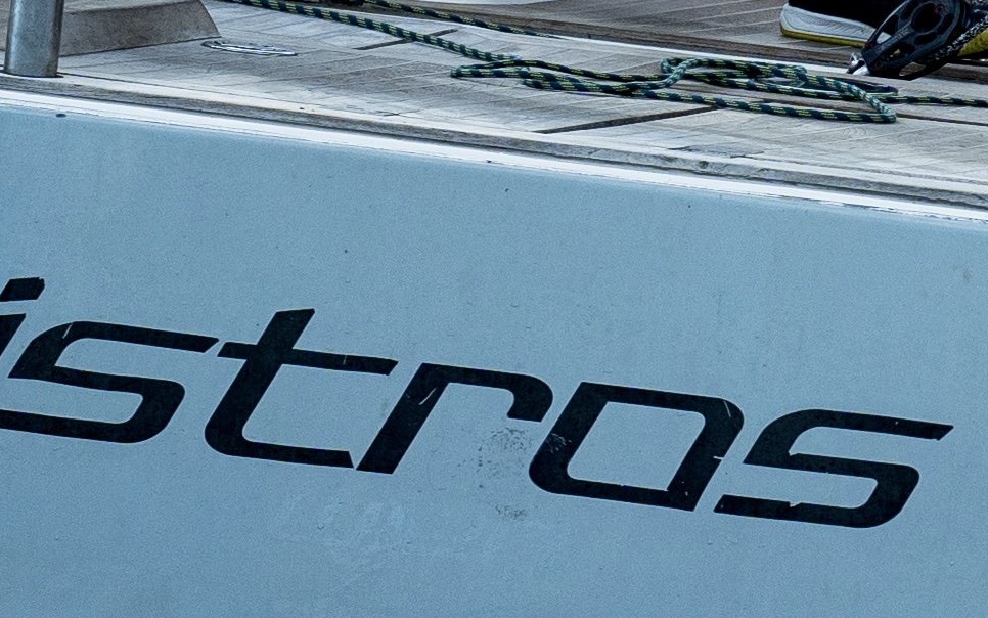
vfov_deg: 0.5
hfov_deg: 0.8
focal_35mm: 2533
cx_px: 1758
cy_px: -939
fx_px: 68212
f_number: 4
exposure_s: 1/3200
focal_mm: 400
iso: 250
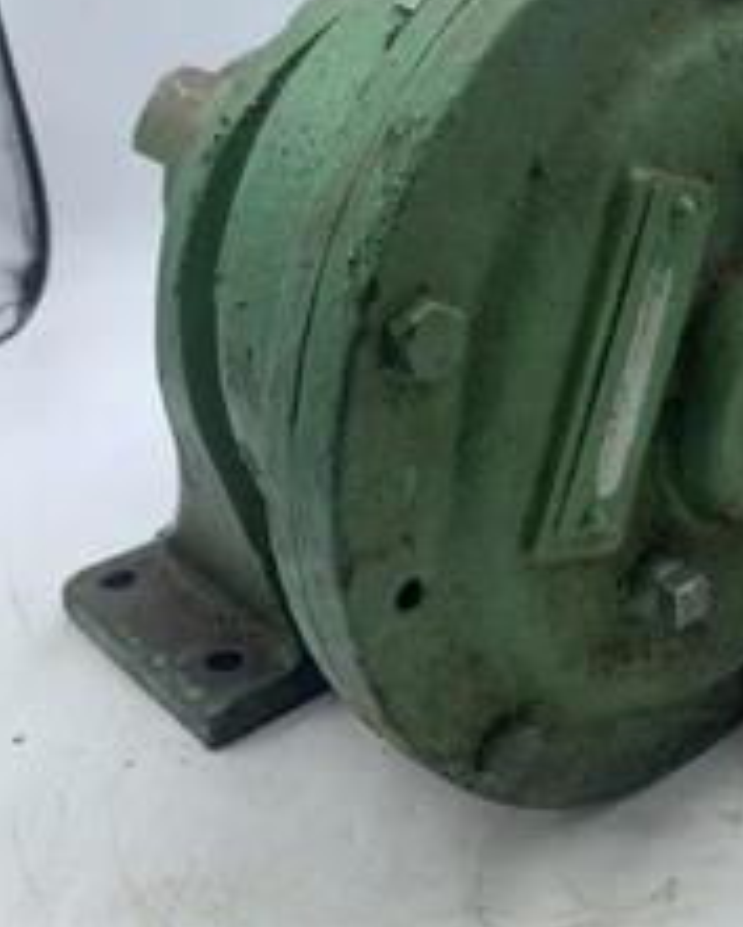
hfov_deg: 30.4
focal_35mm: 46
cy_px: 394
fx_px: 1264
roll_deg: +1.0
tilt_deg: -21.1
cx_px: 751
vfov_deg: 40.2
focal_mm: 4.25
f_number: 1.8
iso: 25
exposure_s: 1/549
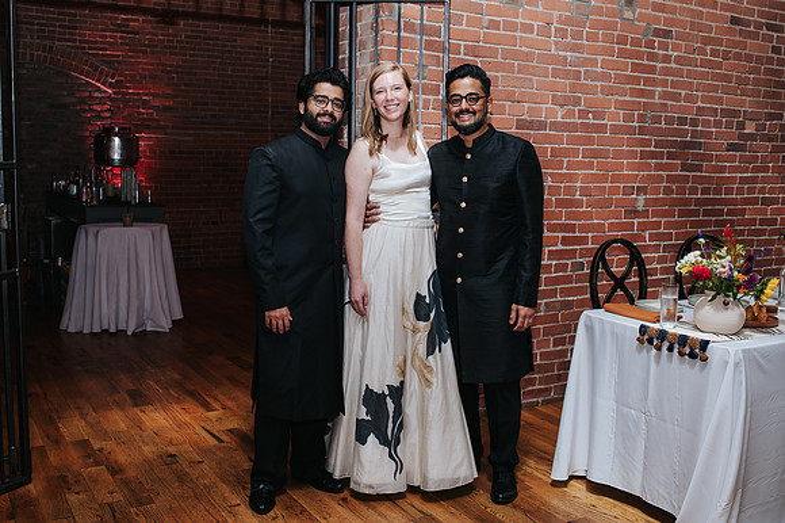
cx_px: 373
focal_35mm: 37
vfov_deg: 35.8
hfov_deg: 51.7
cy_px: 248
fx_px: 810
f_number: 4
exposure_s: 1/200
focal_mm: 35
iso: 800
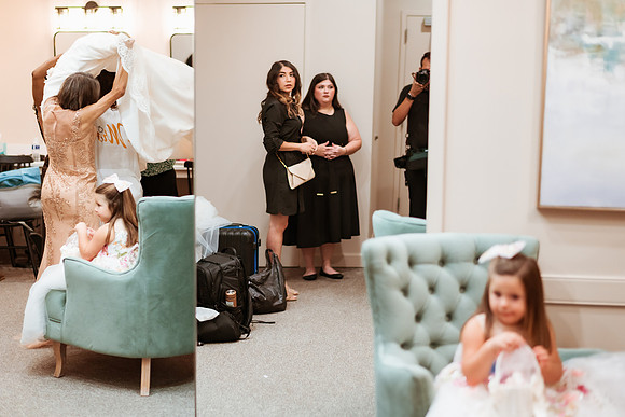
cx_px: 312
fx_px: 1007
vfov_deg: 23.4
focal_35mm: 58
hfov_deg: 34.5
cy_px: 208
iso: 1000
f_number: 1.4
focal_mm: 58
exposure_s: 1/640
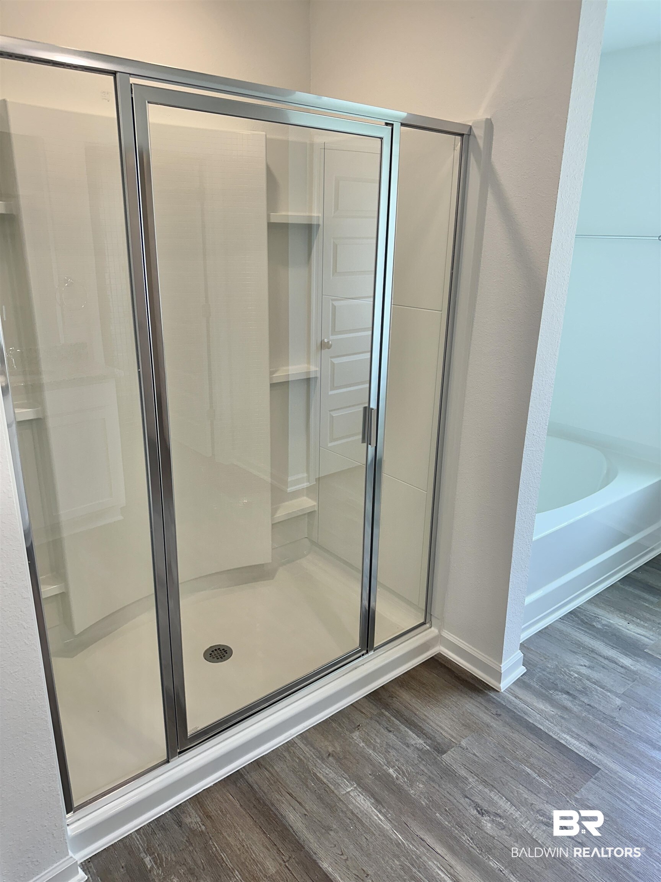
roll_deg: -0.9
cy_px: 441
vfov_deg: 71.6
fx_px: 611
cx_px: 330
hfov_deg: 56.8
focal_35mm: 24
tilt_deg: -18.2
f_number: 1.78
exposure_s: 1/120
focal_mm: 6.86
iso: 64
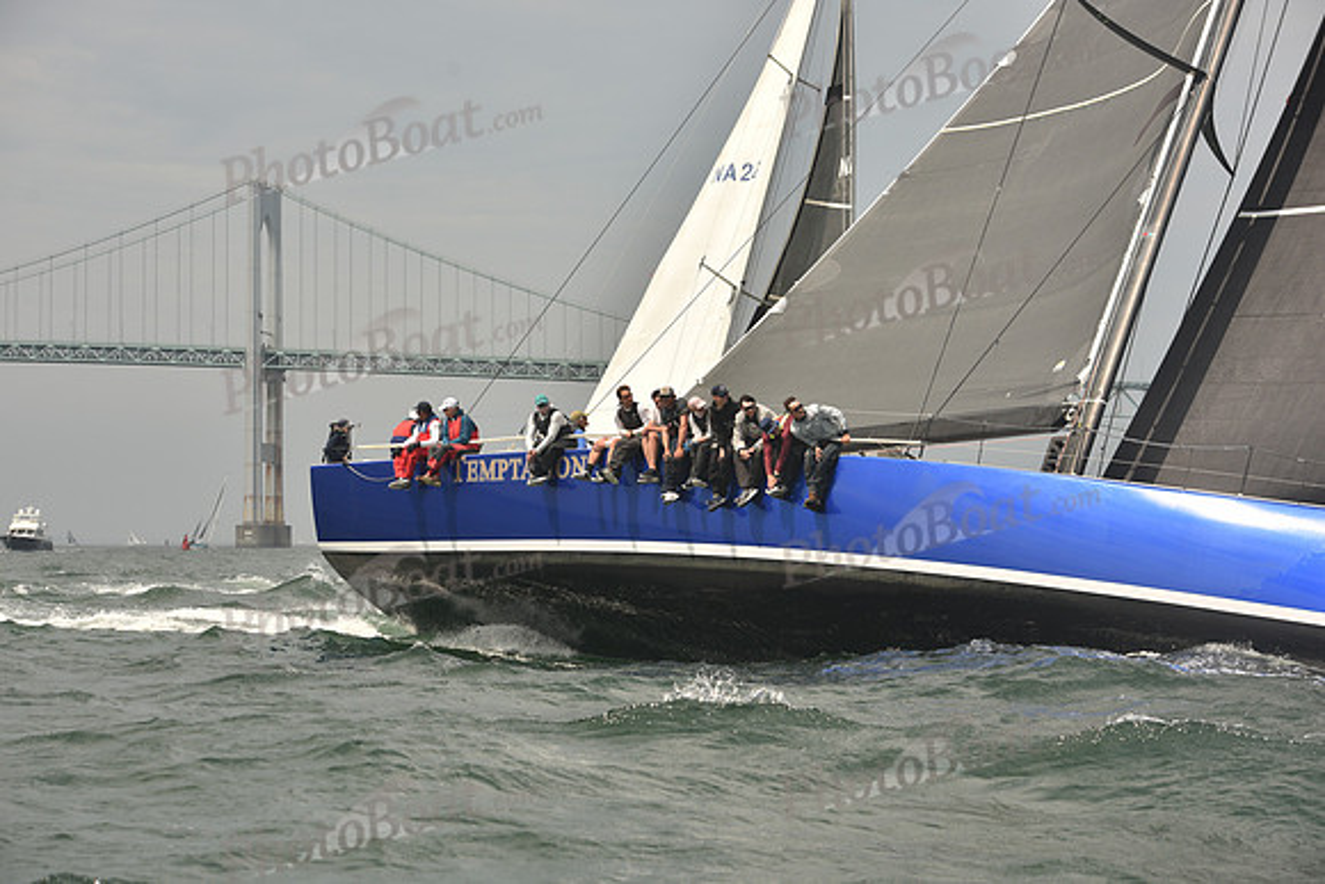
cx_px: 662
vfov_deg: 14.4
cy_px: 442
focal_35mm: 95
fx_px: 3497
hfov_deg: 21.5
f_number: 5.6
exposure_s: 1/640
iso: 250
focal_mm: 95
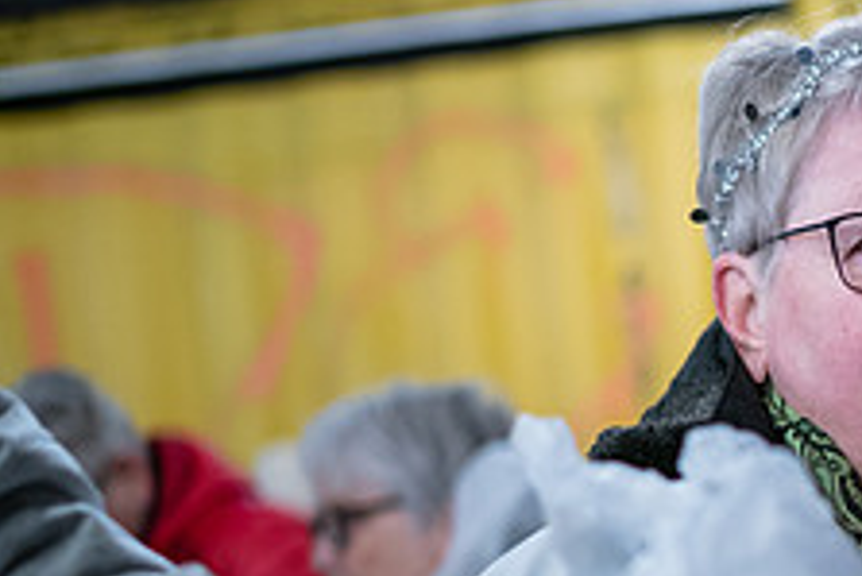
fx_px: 2180
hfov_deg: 20.9
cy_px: 462
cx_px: 1024
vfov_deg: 15.0
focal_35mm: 91
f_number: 1.4
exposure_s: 1/250
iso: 1600
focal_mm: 35
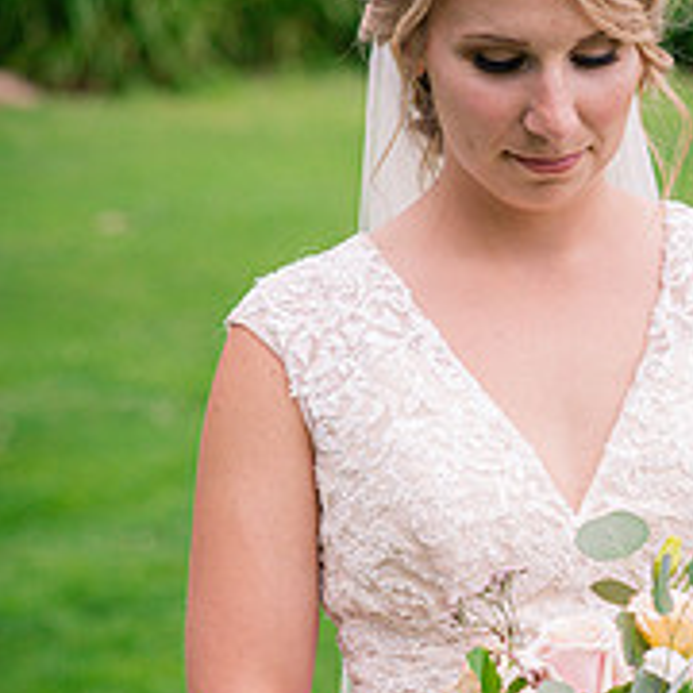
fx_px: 4100
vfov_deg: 9.6
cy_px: 508
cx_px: 543
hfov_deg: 9.6
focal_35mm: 181
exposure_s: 1/1250
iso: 400
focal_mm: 85
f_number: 3.5
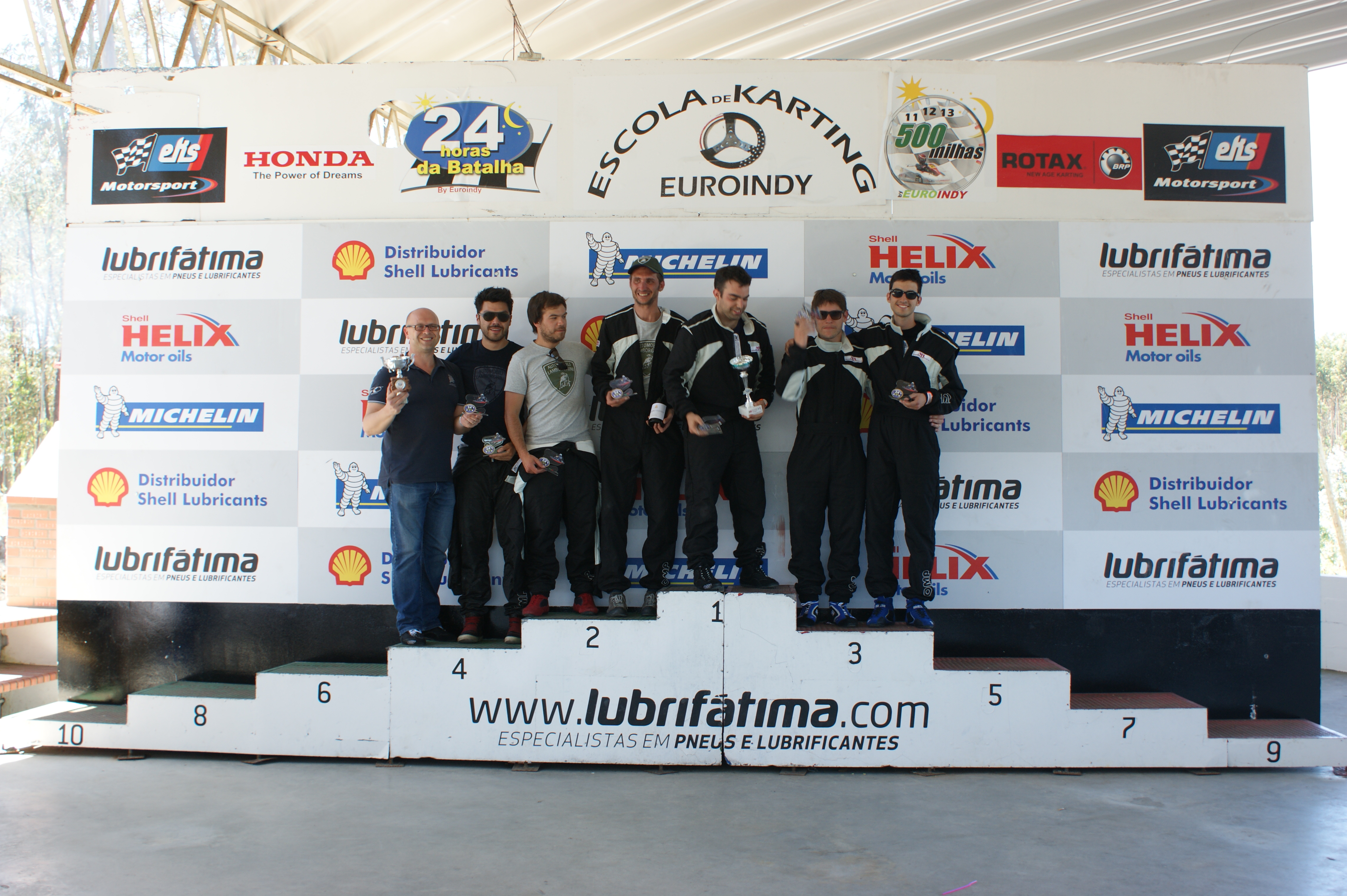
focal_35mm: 36
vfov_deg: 36.8
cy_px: 448
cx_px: 674
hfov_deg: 53.2
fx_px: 1346
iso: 100
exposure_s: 1/40
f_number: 4.5
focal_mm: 24
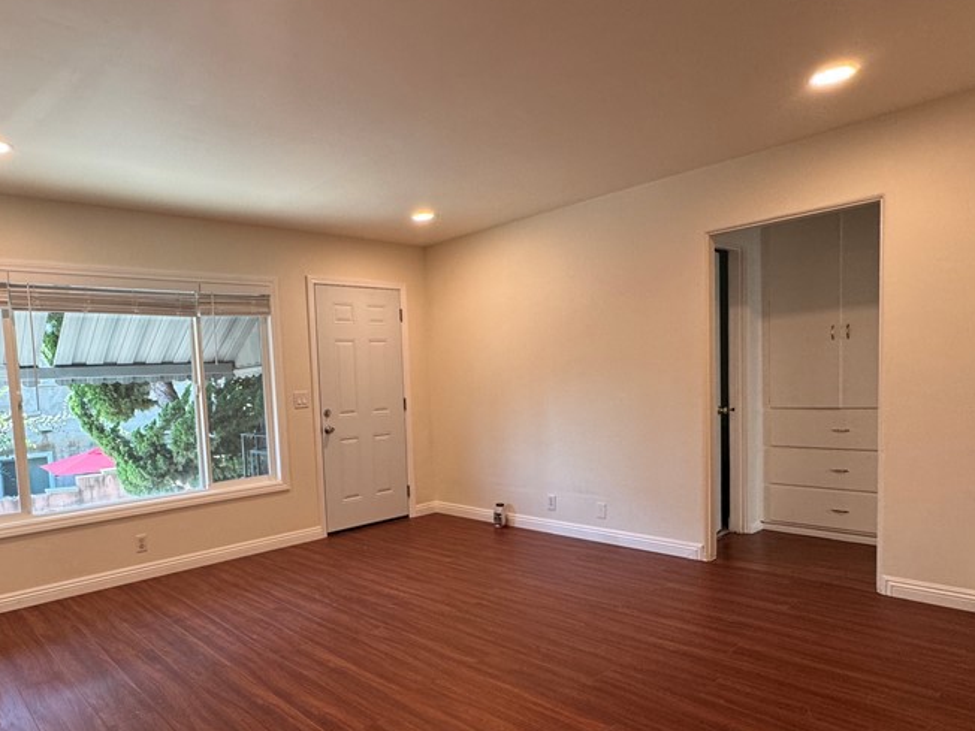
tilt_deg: -5.0
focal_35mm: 22
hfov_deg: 74.6
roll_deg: +2.6
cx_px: 347
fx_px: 620
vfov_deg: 60.7
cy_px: 432
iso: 160
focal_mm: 2.22
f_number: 2.2
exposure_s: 1/120
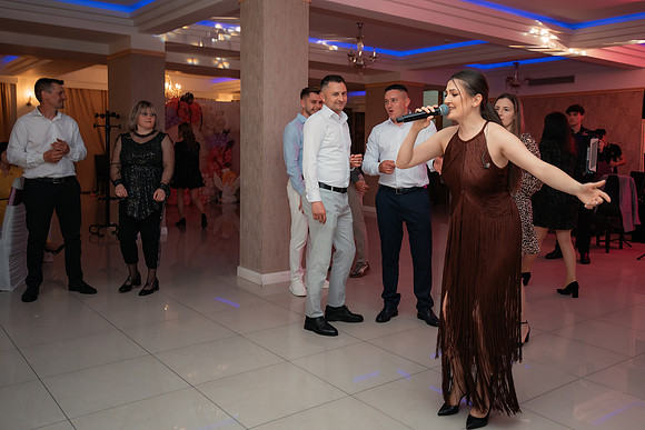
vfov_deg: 39.1
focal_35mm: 34
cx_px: 360
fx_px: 606
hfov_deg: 55.9
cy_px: 192
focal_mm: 30
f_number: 2.8
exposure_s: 1/200
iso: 1600
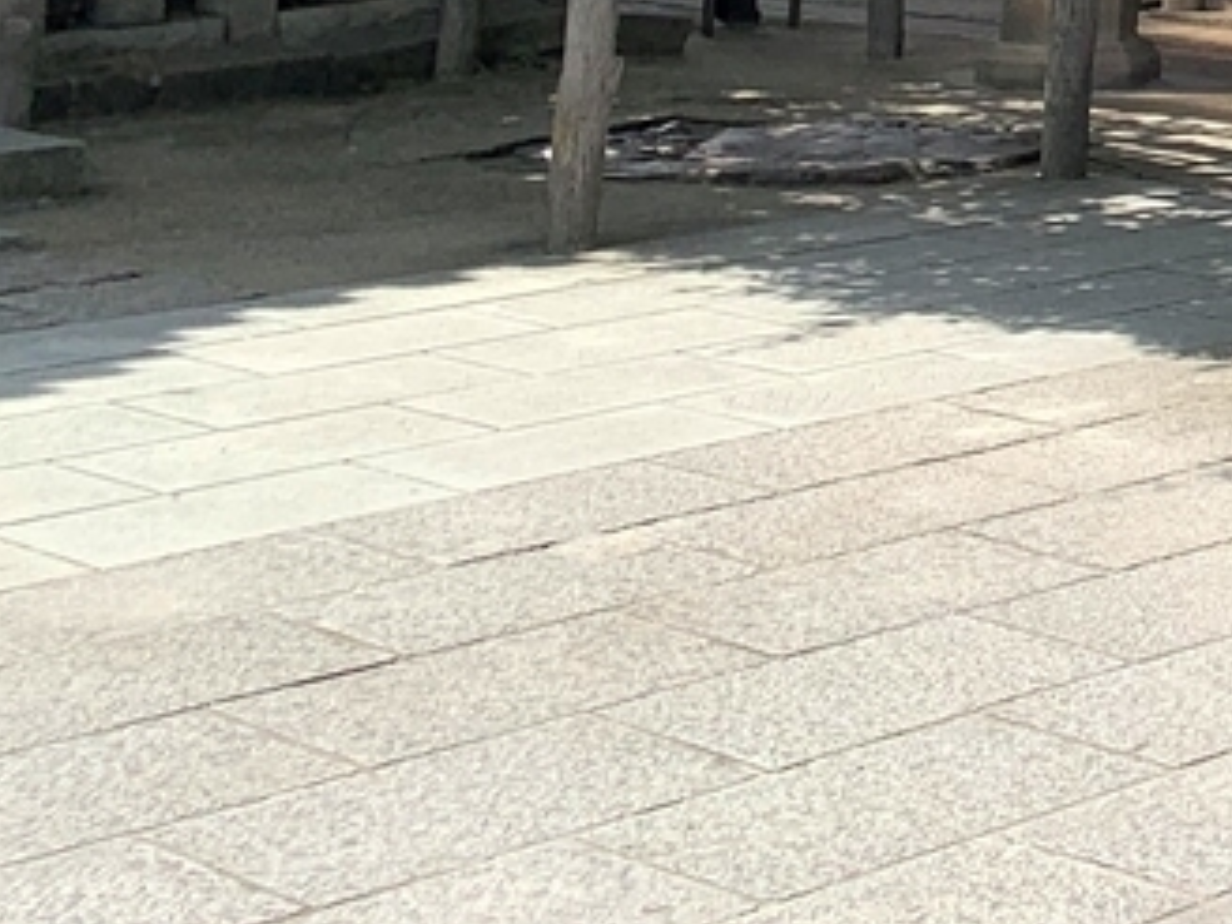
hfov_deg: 16.9
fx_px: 3381
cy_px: -687
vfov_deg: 14.0
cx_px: 2246
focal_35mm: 95
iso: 25
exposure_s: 1/2994
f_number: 1.8
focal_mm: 4.25
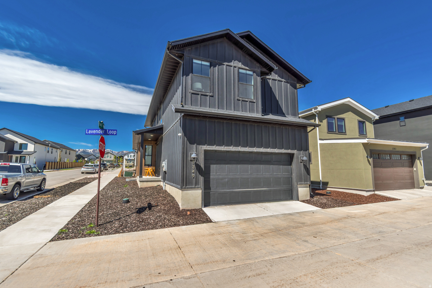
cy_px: 144
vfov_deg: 72.0
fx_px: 198
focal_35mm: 16
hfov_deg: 95.0
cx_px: 216
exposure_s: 1/1000
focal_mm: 11
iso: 100
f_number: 4.8
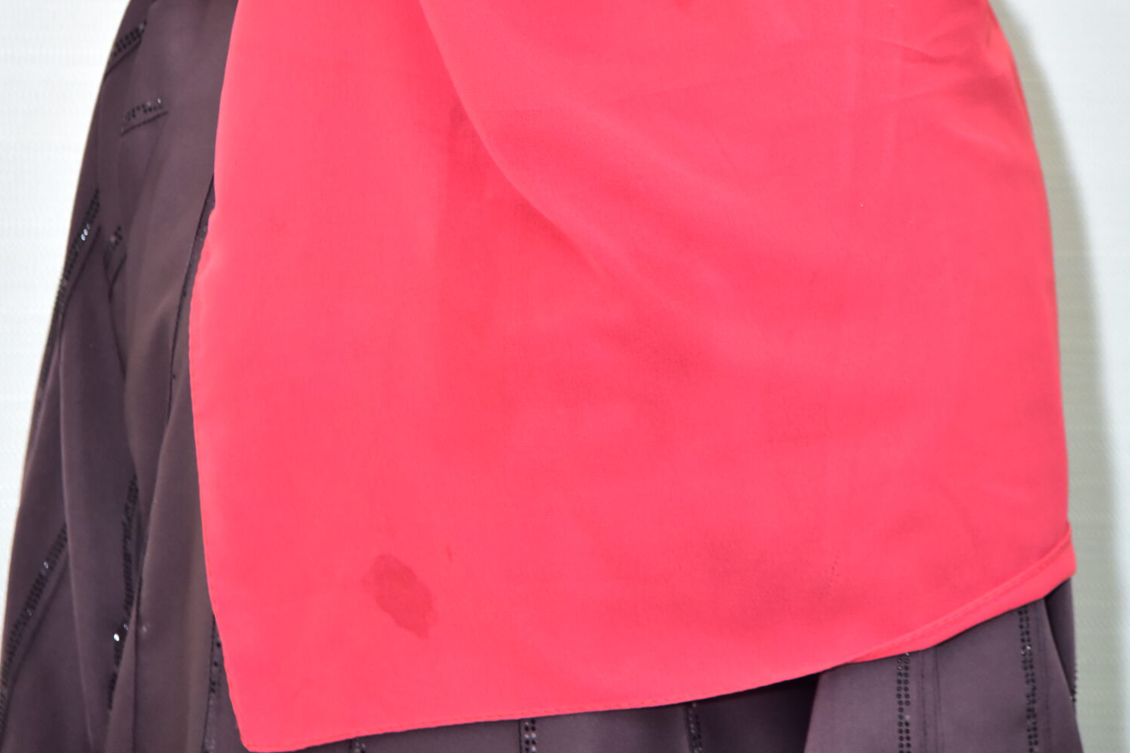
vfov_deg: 7.5
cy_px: -142
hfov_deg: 11.4
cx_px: 532
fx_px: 5680
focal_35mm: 181
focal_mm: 105
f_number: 4
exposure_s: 1/125
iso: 1000
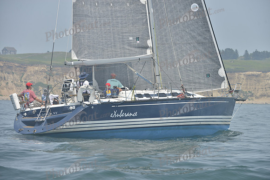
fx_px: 1500
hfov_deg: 10.3
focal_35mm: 200
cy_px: 90
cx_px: 135
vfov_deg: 6.9
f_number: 7.1
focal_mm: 200
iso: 280
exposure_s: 1/1000
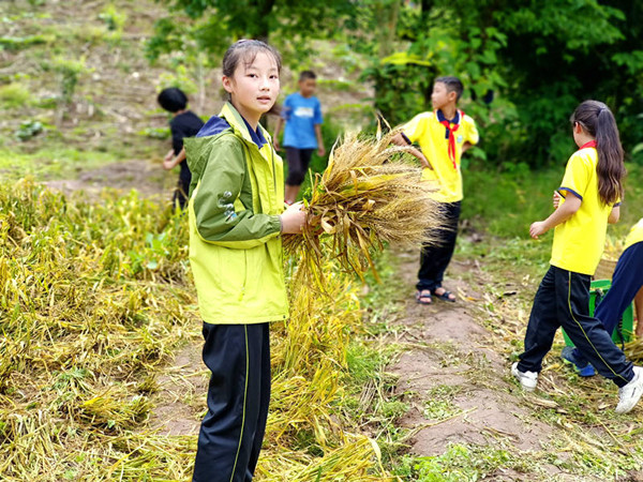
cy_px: 241
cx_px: 322
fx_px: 929
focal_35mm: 50
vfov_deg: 29.1
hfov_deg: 38.2
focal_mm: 6.7
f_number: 2
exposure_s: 1/535
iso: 100
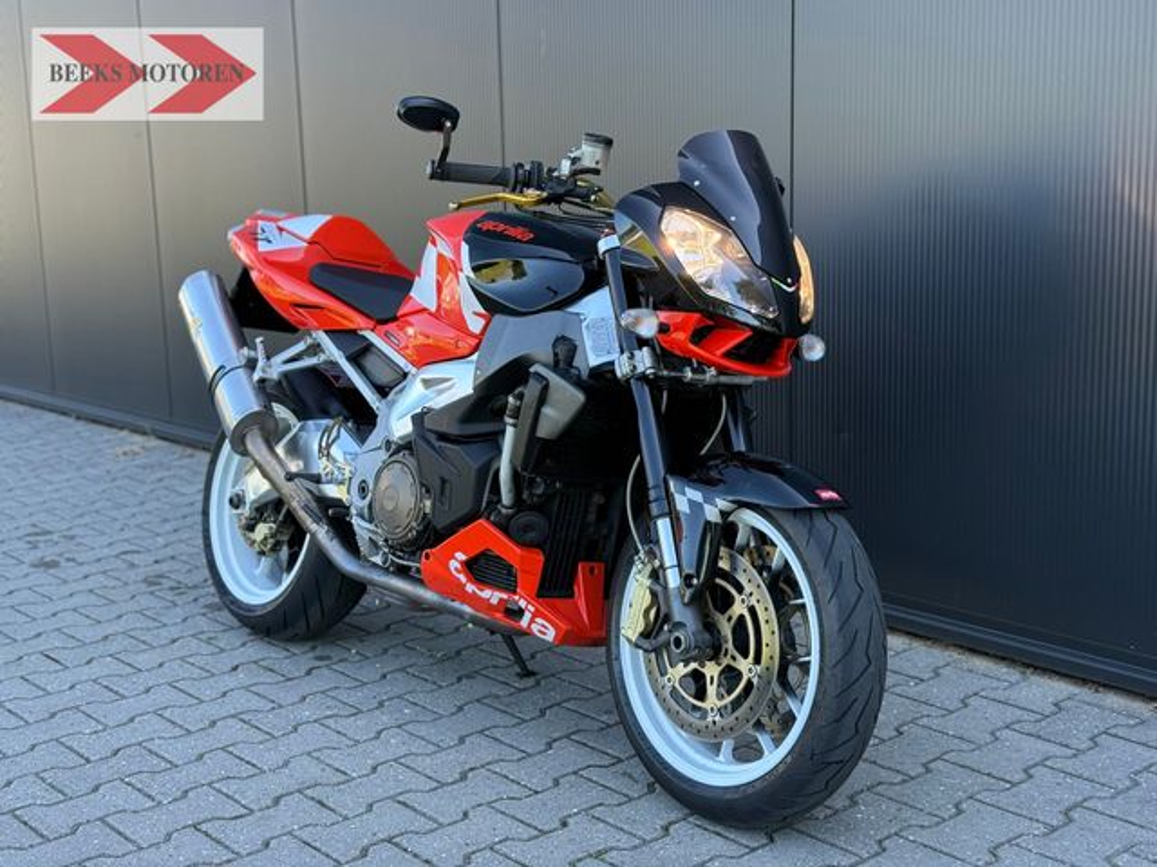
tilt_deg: -9.6
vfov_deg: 30.3
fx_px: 1604
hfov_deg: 39.7
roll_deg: +1.5
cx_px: 578
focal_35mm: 48
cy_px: 434
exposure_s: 1/348
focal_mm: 6.76
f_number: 1.78
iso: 80
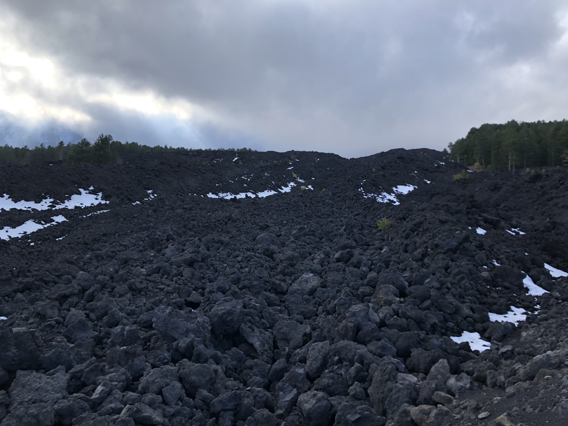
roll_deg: +0.1
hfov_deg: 63.4
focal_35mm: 28
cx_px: 284
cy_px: 213
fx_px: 459
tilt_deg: +2.5
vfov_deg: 49.7
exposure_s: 1/666
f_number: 1.8
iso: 20
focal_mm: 4
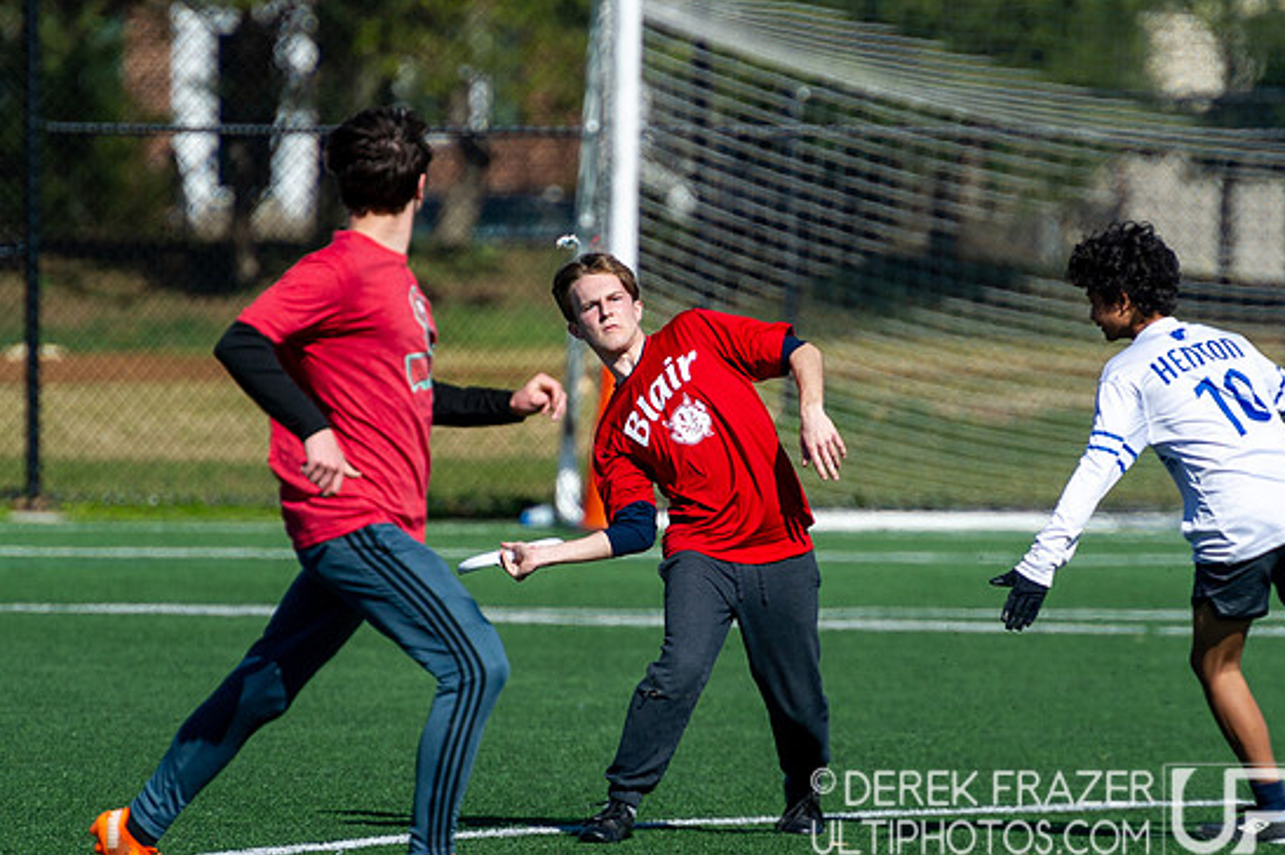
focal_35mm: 574
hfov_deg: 3.6
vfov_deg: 2.4
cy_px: 392
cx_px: 657
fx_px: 20475
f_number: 4
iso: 320
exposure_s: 1/3200
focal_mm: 280
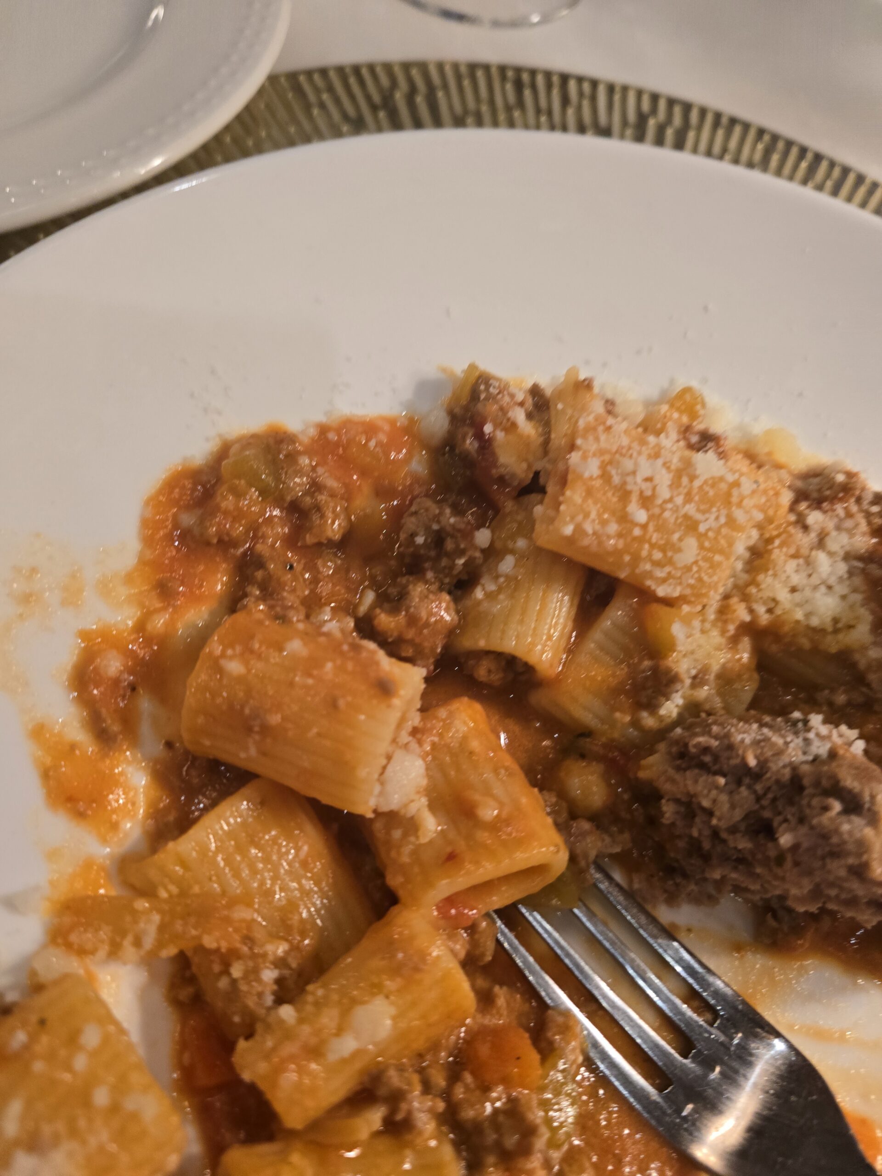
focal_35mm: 23
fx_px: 781
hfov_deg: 58.9
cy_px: 588
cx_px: 441
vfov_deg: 73.9
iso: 320
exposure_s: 1/120
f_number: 1.7
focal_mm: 6.3
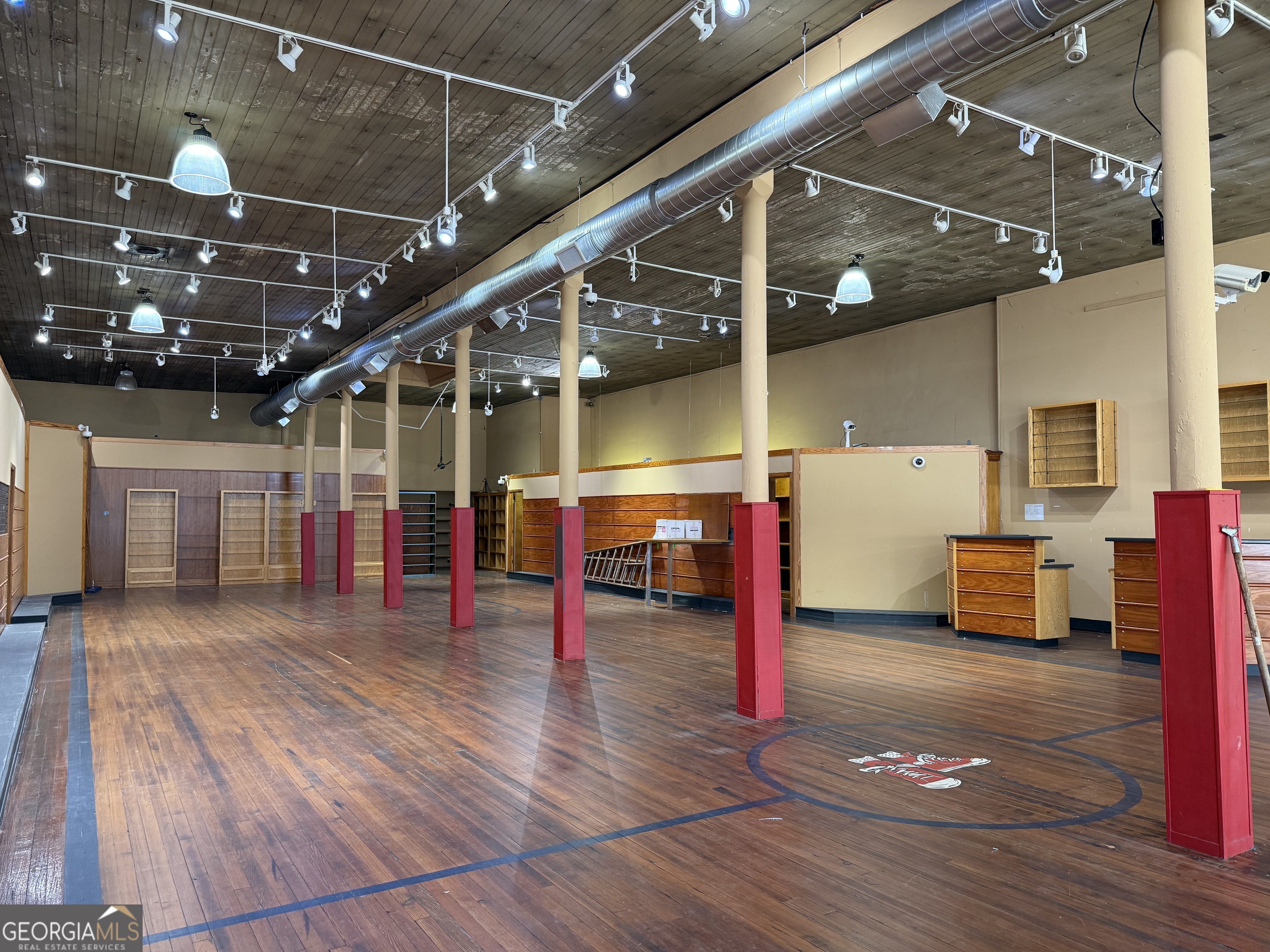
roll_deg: -0.6
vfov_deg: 56.8
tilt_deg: +2.9
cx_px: 635
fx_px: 881
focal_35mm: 24
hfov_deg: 71.6
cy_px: 476
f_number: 1.78
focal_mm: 6.76
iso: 200
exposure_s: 1/60
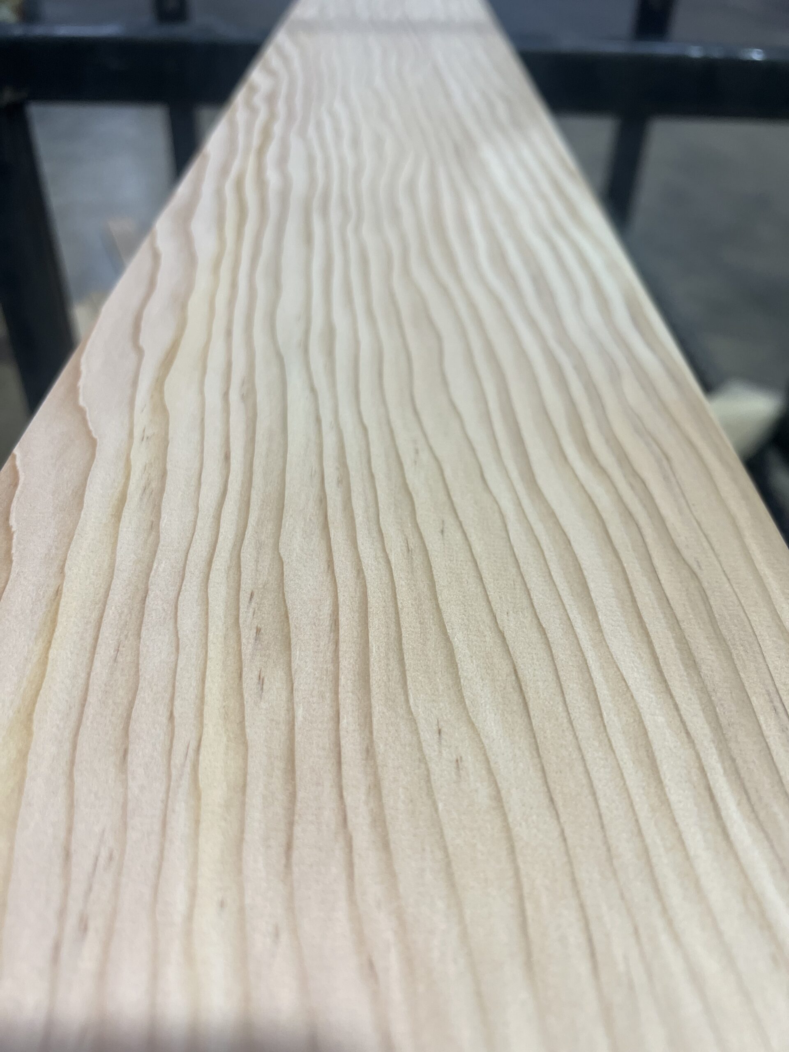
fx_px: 790
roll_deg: -1.0
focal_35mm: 26
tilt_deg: -40.1
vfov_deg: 67.3
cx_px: 394
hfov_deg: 53.1
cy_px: 526
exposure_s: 1/120
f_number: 1.5
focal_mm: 5.7
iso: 100
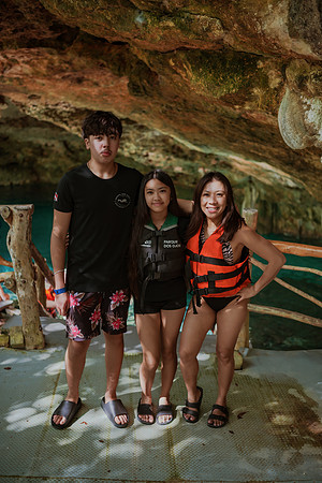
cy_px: 242
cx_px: 161
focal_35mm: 35
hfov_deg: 37.9
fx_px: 470
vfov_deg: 54.4
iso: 50
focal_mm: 35
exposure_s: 1/100
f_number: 1.8
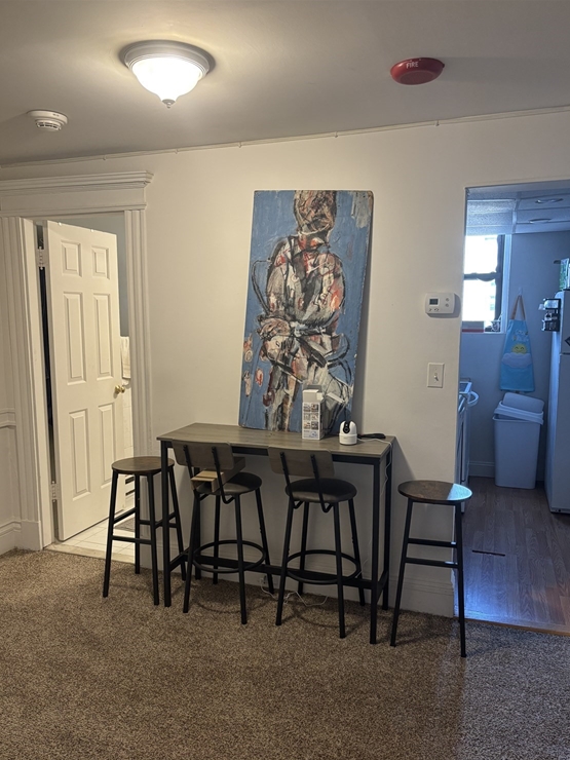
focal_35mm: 27
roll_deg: -0.6
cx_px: 288
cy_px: 393
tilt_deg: -7.9
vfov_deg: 65.3
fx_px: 593
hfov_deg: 51.4
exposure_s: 1/60
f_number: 1.6
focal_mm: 5.96
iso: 160
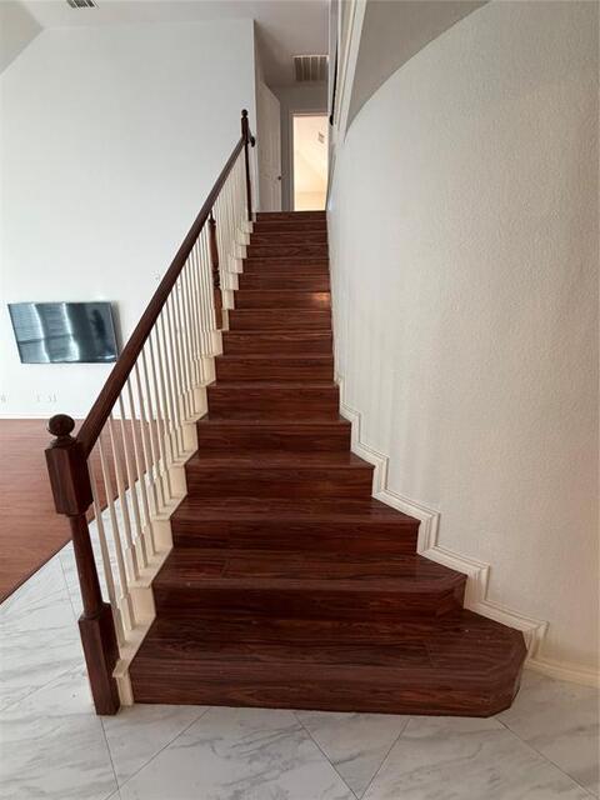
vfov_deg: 102.1
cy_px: 400
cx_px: 300
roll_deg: +0.5
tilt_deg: -12.6
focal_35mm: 14
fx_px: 324
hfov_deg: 85.7
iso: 250
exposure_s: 1/120
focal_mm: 2.22
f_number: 2.2
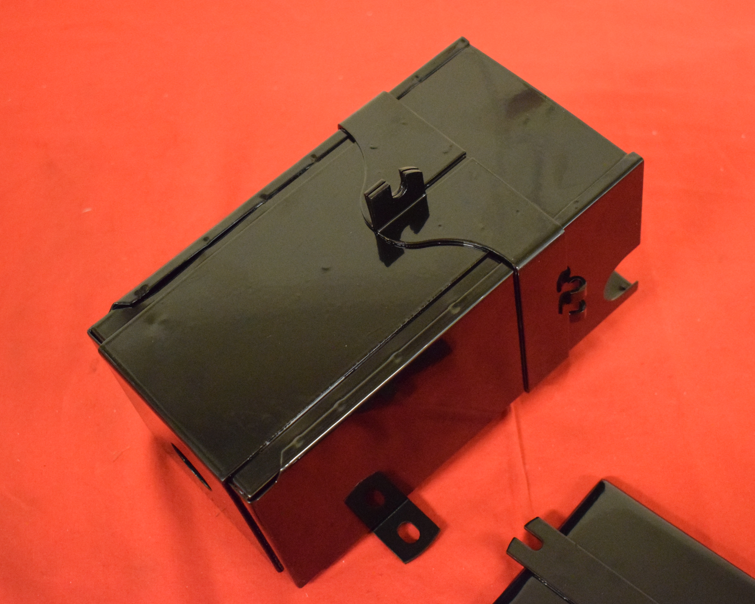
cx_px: 417
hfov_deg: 34.1
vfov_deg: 27.6
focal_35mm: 55
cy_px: 305
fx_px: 1229
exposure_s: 1/60
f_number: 5
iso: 8000
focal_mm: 32
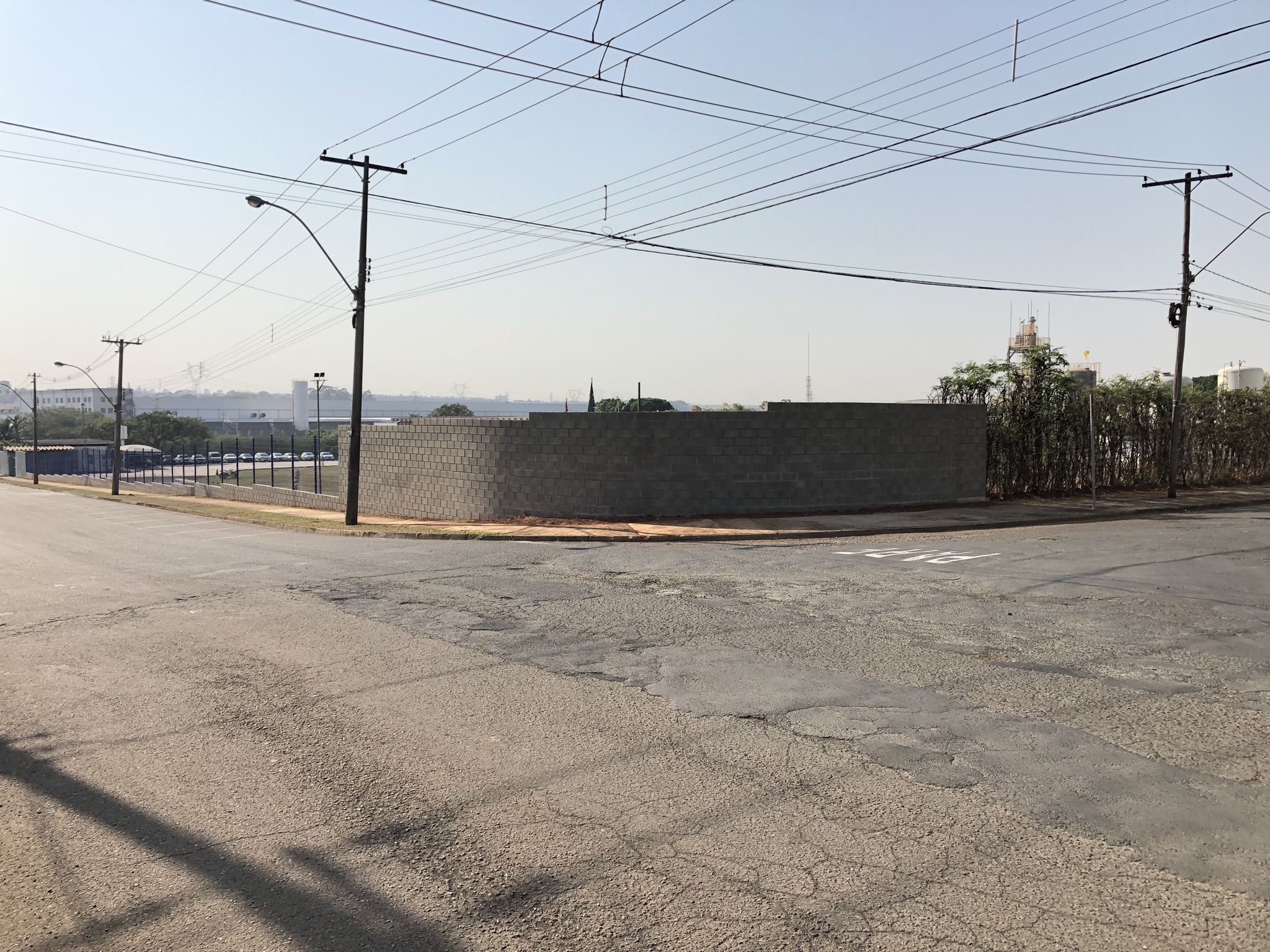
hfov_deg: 63.4
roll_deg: -0.3
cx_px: 635
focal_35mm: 28
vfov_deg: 49.7
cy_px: 476
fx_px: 1027
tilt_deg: -2.6
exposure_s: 1/1200
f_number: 1.8
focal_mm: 3.99
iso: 20
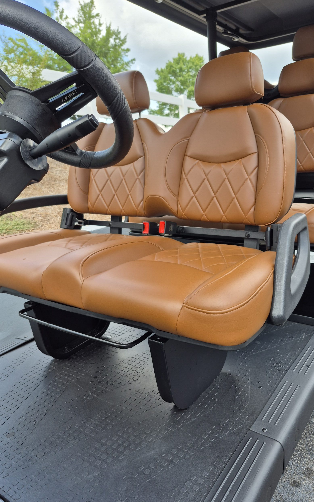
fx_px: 342
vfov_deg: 72.6
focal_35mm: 25
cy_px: 250
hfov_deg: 48.9
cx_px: 190
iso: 25
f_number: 1.8
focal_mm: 5.4
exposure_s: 1/536
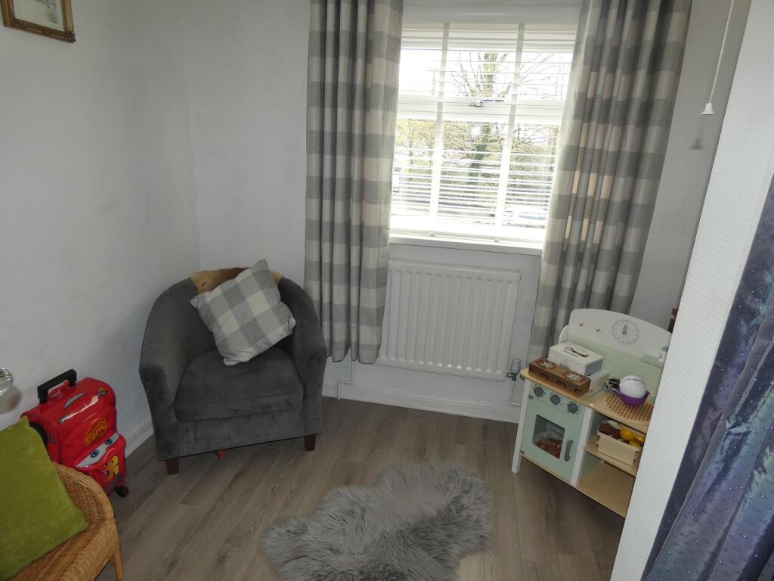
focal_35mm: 20
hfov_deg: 81.7
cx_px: 387
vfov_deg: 66.0
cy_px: 290
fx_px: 447
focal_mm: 3.6
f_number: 2.8
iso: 80
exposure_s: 1/100
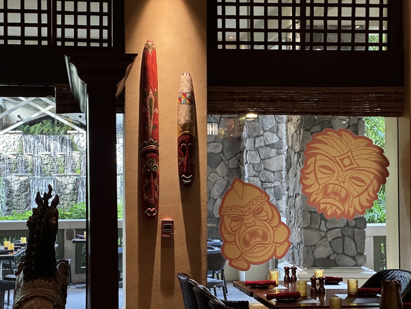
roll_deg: -0.4
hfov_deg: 25.3
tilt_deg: +0.5
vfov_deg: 19.1
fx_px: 914
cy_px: 154
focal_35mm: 77
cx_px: 206
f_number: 2.8
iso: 250
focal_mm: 9
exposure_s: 1/60
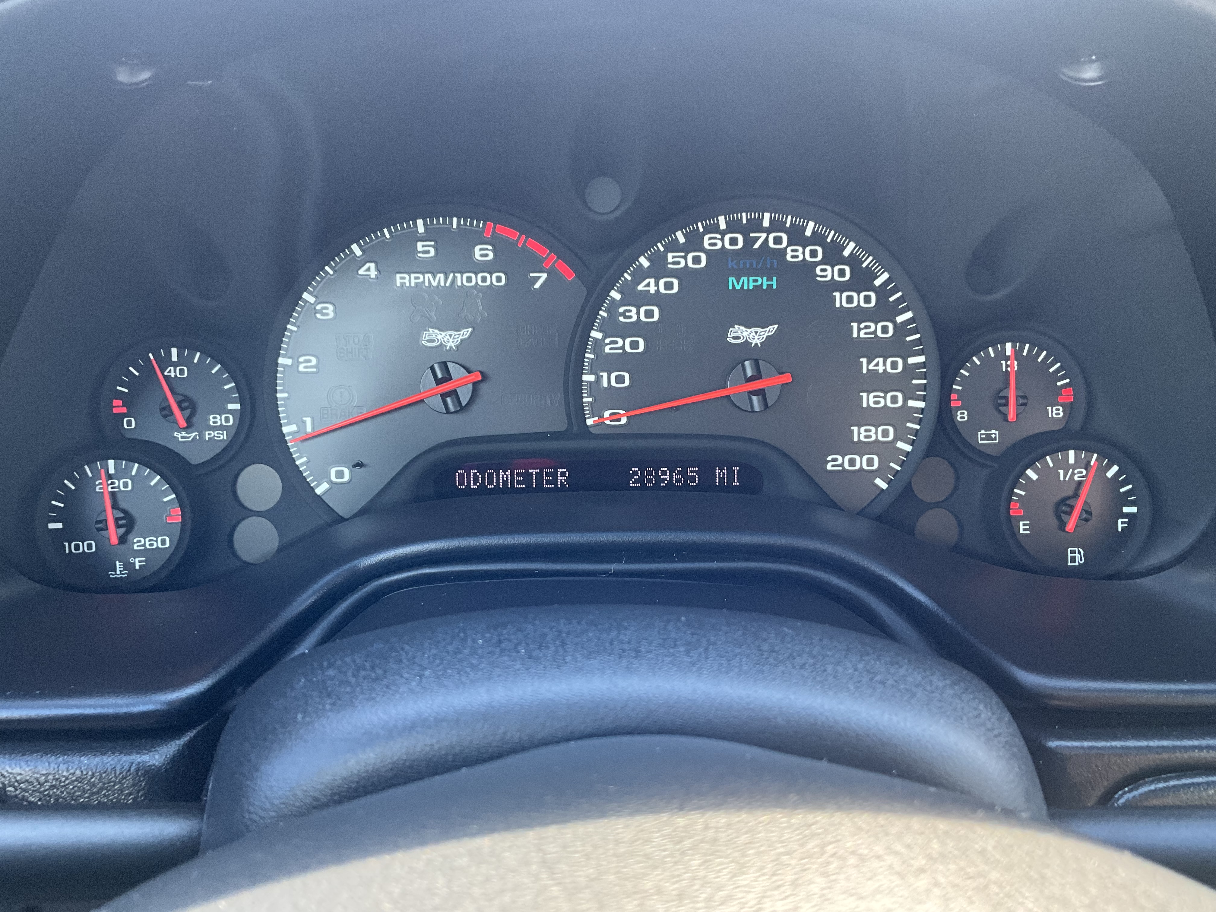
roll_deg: +1.5
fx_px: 1019
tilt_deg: -19.3
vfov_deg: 48.2
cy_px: 456
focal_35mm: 29
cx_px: 608
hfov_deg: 61.7
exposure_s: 1/60
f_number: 1.8
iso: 80
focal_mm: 3
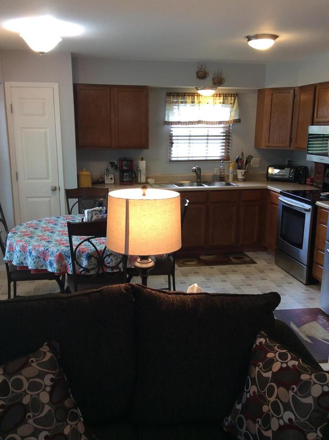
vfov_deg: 52.7
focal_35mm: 35
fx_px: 445
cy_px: 223
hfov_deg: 40.6
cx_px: 162
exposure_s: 1/24
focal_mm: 3.3
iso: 50
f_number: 2.4
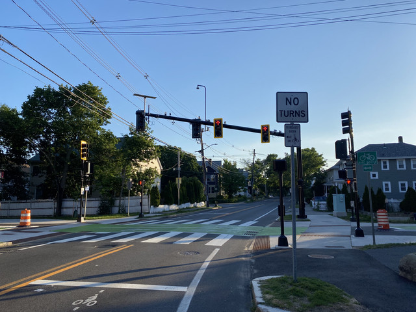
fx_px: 312
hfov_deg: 67.3
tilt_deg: +8.2
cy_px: 156
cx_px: 208
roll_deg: -0.2
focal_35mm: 26
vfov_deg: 53.1
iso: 32
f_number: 1.8
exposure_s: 1/2268
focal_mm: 4.25
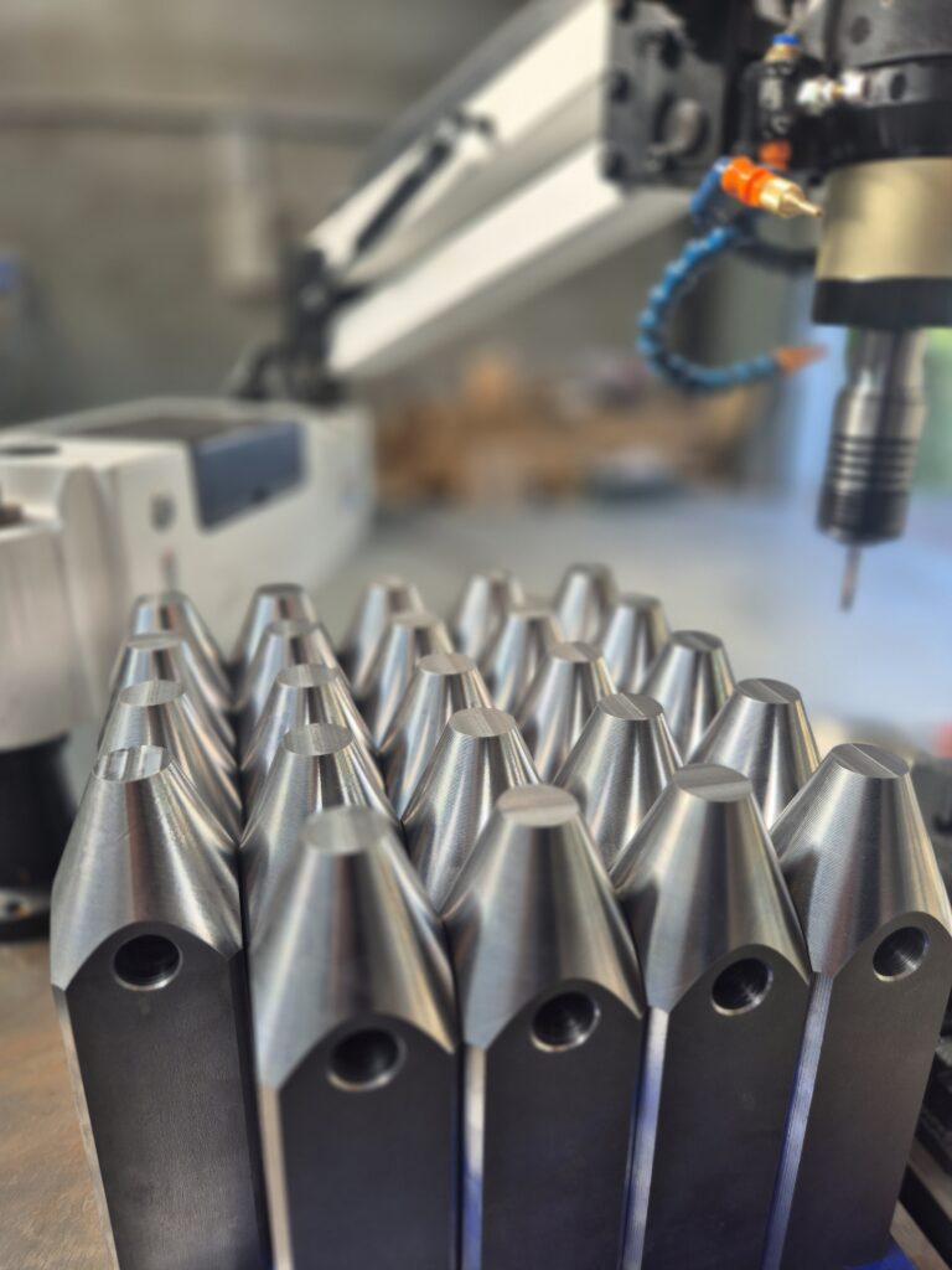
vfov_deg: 73.9
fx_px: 843
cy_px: 635
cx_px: 476
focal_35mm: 23
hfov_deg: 58.9
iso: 25
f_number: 1.8
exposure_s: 1/142
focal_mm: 5.4
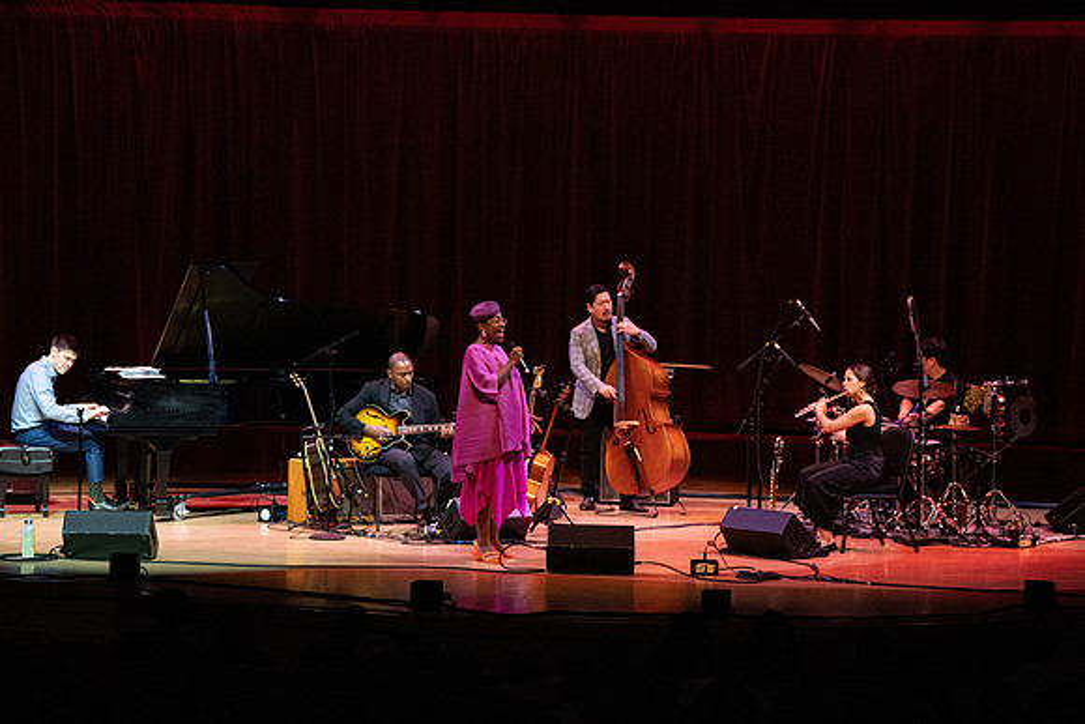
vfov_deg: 9.2
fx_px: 4522
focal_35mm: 150
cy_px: 362
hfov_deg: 13.7
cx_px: 542
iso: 3200
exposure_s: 1/400
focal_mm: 150
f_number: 8
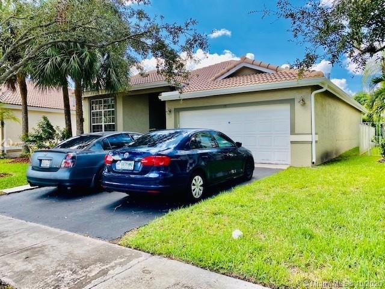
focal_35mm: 26
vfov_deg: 53.1
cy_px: 144
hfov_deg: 67.3
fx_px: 289
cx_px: 192
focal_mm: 4.25
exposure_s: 1/662
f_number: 1.8
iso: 32
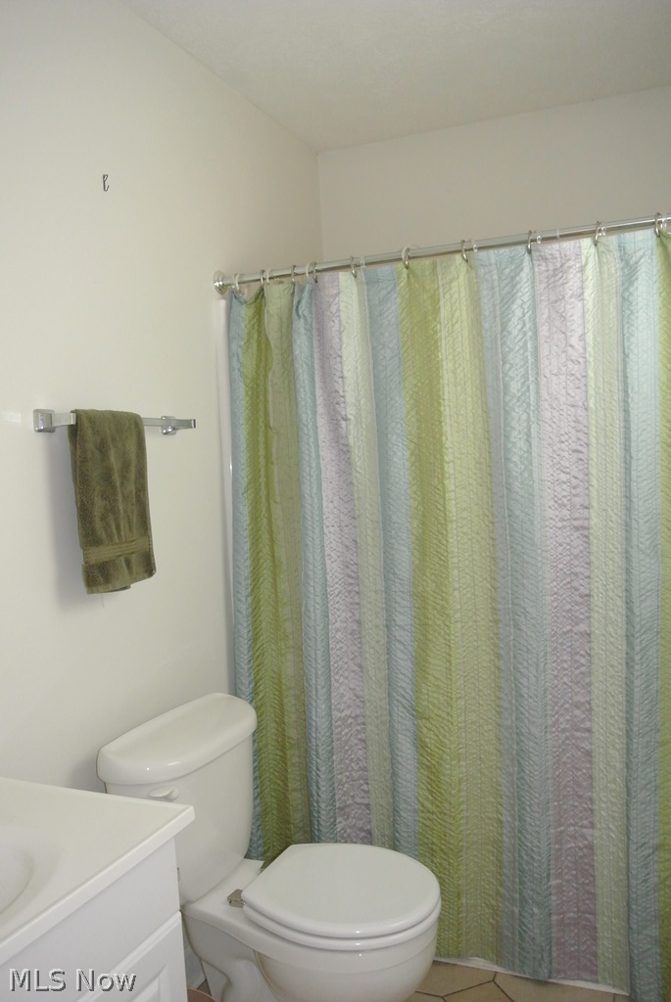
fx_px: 809
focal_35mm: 29
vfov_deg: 63.6
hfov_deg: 45.1
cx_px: 336
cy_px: 501
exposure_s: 1/60
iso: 1100
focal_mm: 11
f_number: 3.5
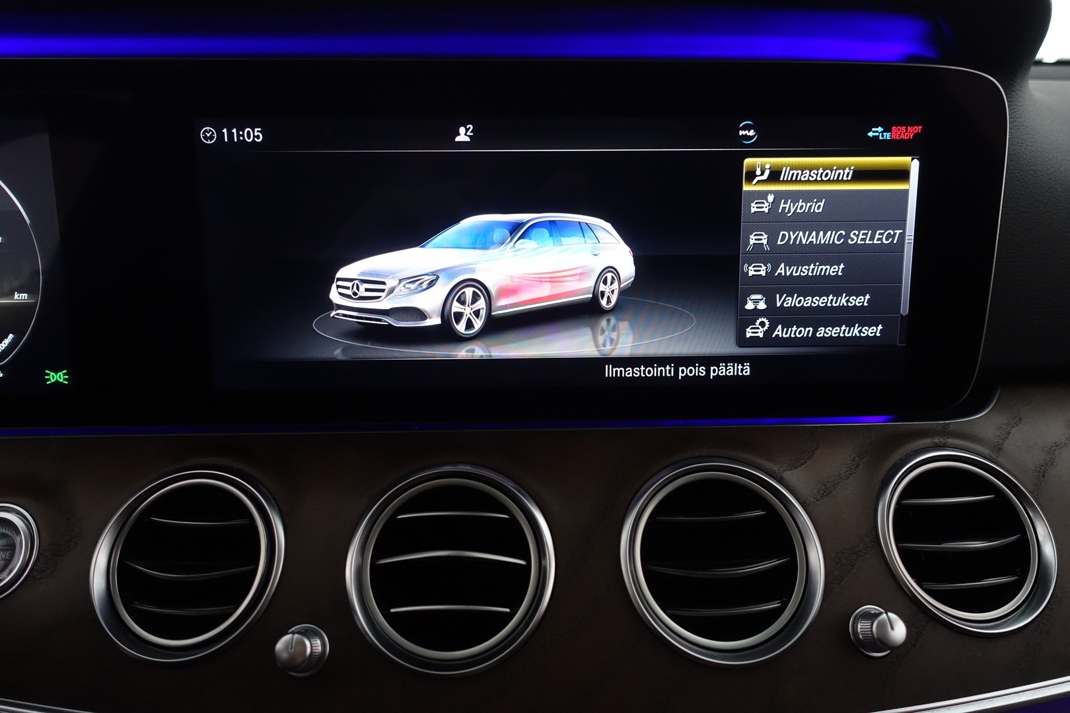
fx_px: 713
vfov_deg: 53.1
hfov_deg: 73.7
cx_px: 535
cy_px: 356
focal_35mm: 24
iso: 1000
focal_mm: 8.8
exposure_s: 1/60
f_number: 2.5
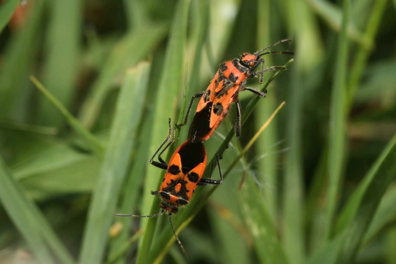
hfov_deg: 13.0
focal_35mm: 158
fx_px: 1732
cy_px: 132
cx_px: 198
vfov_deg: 8.7
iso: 250
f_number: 32
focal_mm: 105
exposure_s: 1/60
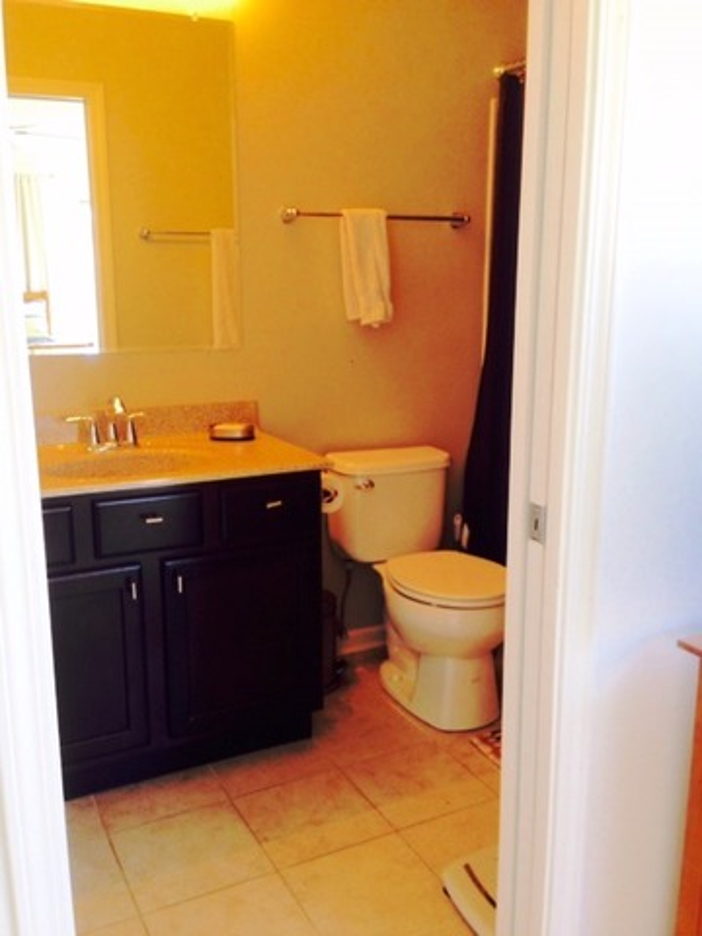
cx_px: 351
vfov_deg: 55.4
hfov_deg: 42.9
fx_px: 892
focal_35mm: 33
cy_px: 468
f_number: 2.4
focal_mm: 4.12
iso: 50
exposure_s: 1/20
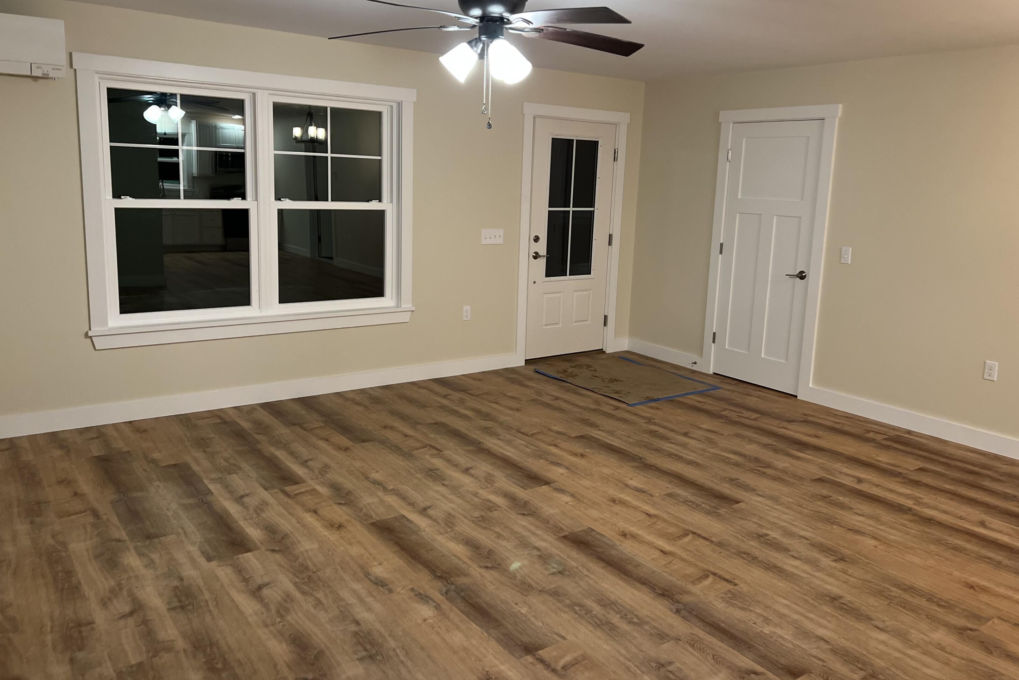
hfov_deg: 65.5
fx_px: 793
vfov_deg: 46.4
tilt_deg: -8.7
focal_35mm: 28
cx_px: 510
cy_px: 309
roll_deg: -1.6
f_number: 1.5
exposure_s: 1/60
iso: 320
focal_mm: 5.7
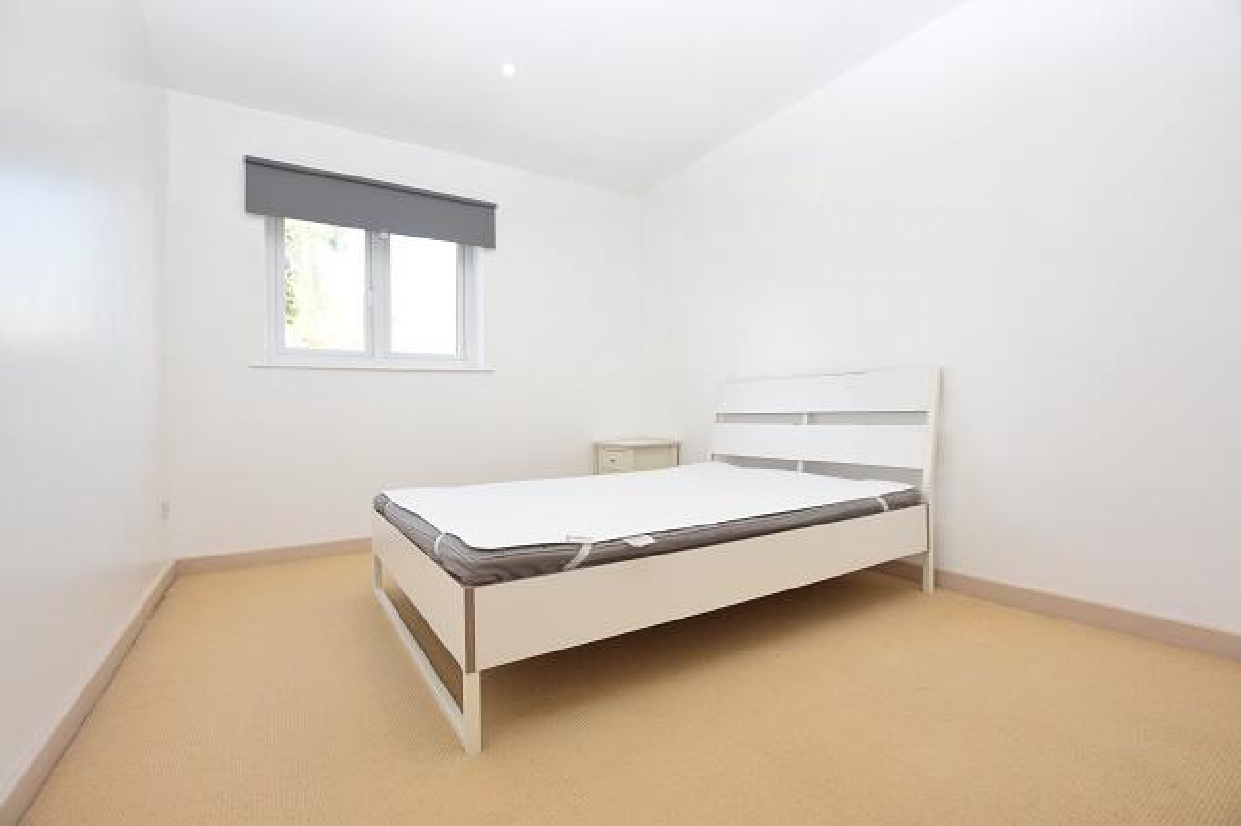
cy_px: 413
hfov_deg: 100.4
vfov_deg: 77.3
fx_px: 517
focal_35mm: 15
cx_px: 620
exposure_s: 1/125
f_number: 5.6
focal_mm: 10
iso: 560
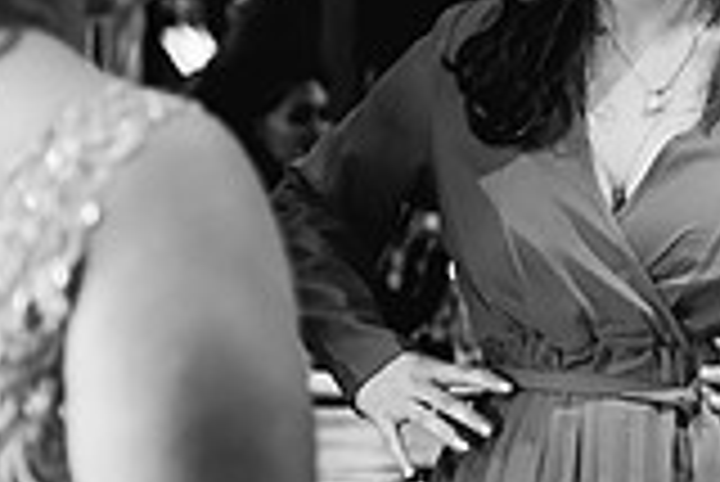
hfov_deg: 14.8
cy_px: 264
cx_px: 954
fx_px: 2642
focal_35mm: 132
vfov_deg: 10.4
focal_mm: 35
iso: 800
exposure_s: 1/250
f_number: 1.4
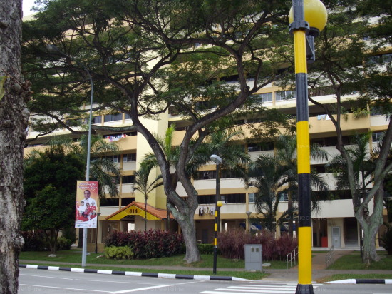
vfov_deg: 38.6
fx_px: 419
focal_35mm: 37
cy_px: 147
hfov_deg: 50.2
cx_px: 196
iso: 80
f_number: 5.6
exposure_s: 1/160
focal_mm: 6.2
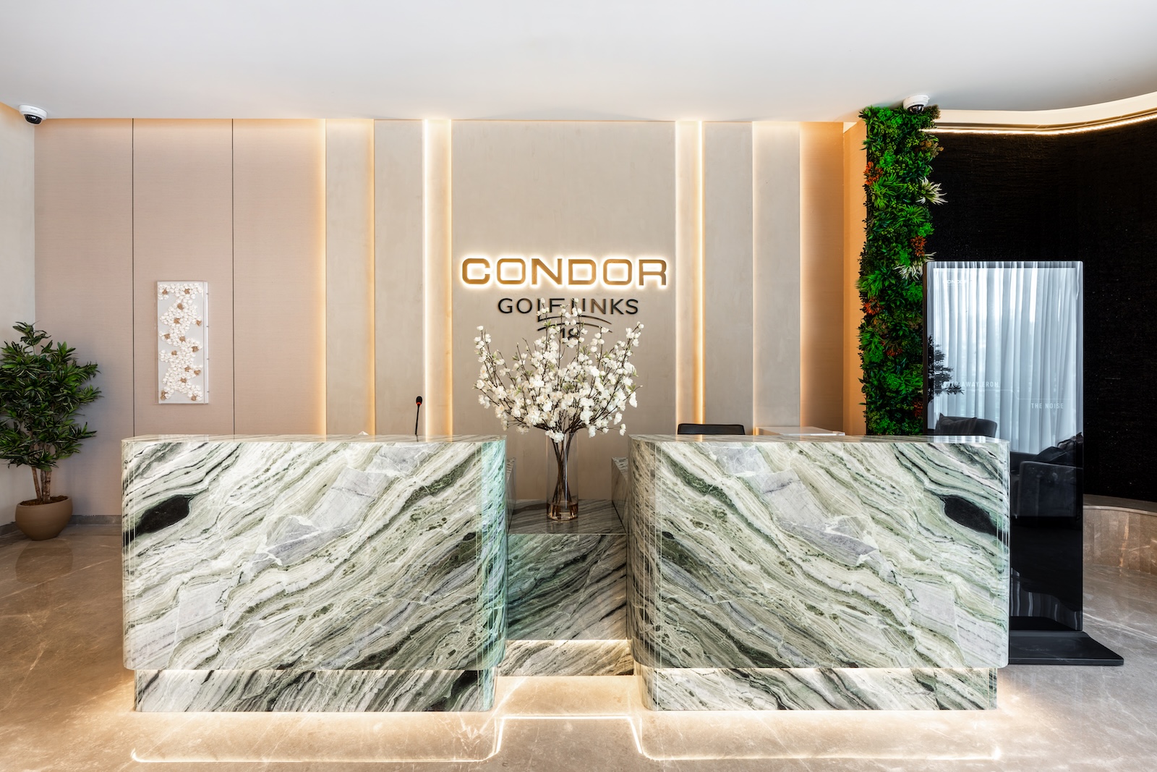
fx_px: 514
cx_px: 578
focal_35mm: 16
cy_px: 386
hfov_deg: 96.7
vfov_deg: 73.8
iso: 400
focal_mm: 16
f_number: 10
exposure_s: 1/25
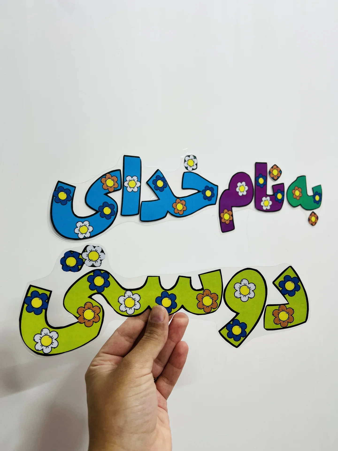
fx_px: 338
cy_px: 226
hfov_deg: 53.1
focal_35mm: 26
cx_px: 169
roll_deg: +4.8
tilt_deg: -4.1
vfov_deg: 67.3
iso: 50
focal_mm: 5.7
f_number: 1.5
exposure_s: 1/121
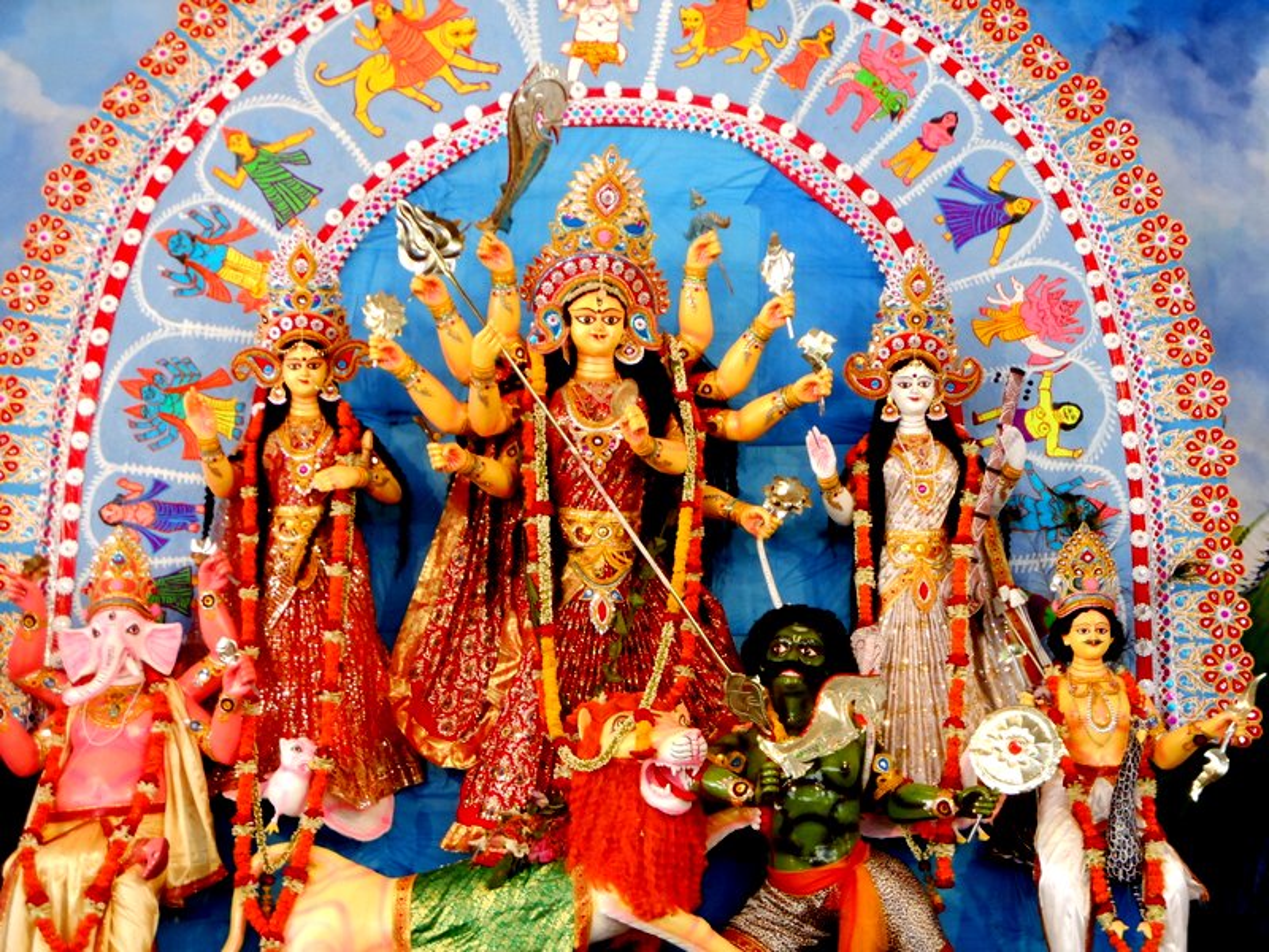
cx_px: 634
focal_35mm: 57
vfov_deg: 25.7
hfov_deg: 33.8
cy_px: 476
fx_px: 2090
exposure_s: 1/30
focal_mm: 10.2
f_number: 4.1
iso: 400
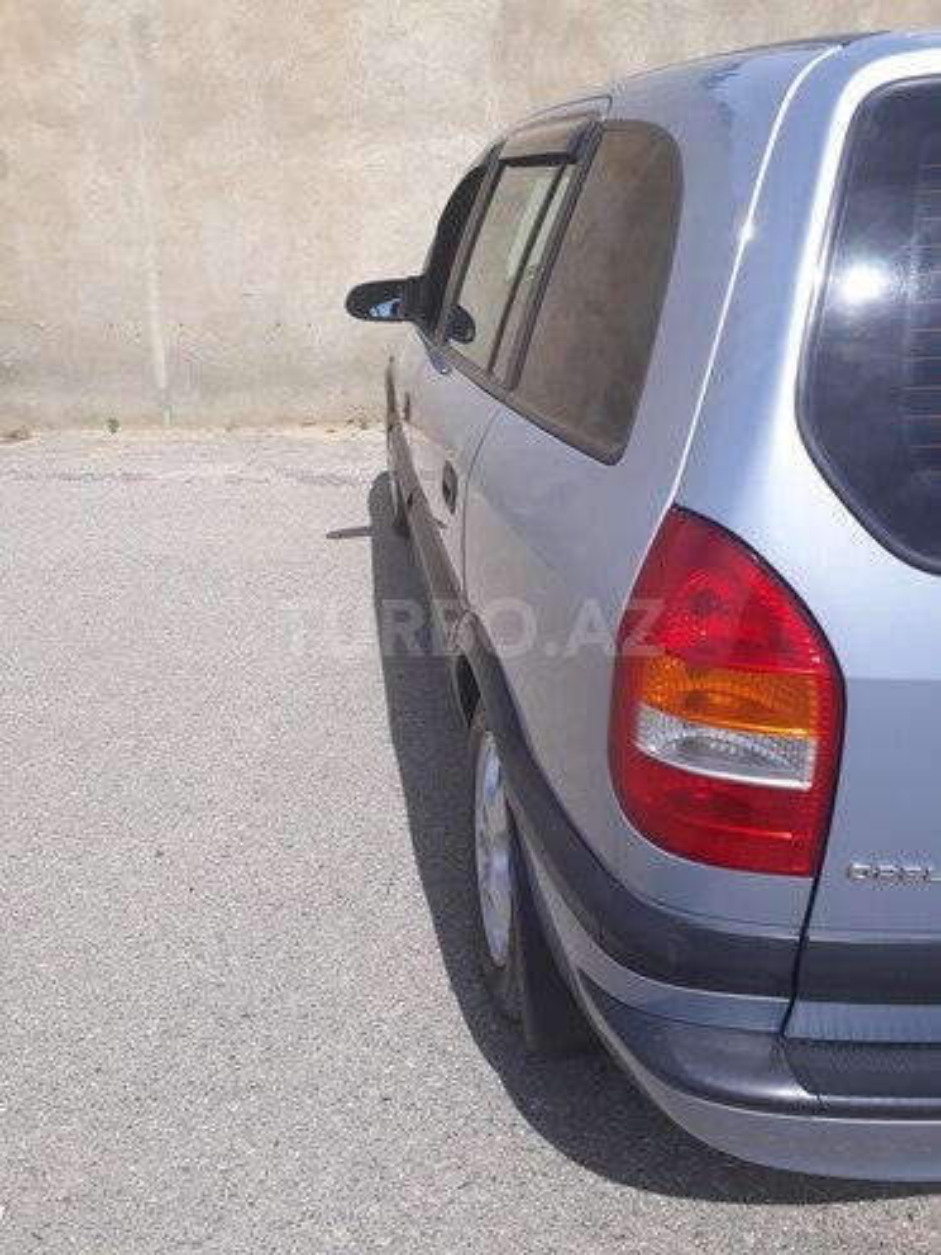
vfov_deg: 65.3
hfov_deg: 51.4
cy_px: 628
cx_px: 470
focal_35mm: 27
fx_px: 979
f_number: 1.9
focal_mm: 3.6
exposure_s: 1/1757
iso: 40
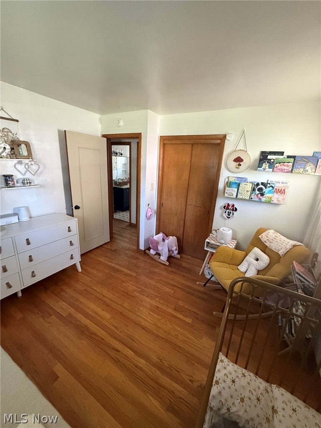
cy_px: 214
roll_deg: -2.6
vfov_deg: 102.1
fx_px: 173
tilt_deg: -15.9
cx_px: 160
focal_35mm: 14
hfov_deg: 85.7
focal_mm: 2.22
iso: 640
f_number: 2.2
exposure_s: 1/60
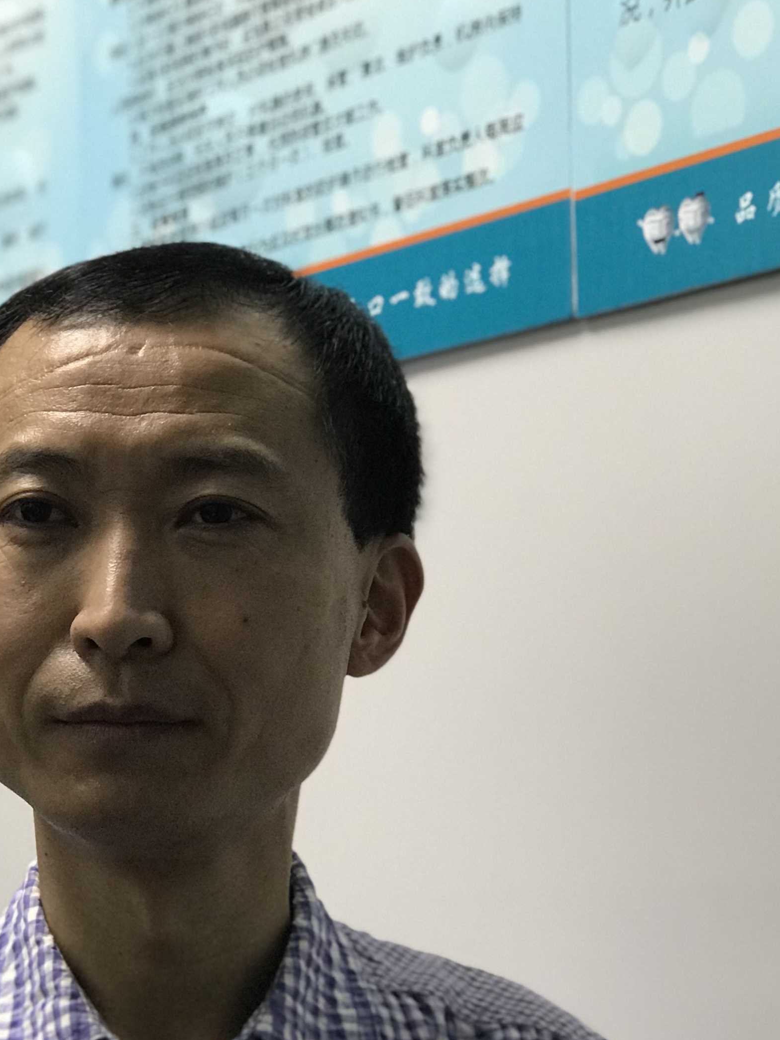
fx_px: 3304
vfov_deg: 17.7
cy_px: 823
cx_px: 151
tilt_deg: +2.8
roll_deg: +0.0
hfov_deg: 13.4
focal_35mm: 110
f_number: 2.8
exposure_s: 1/60
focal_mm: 6.6
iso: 100
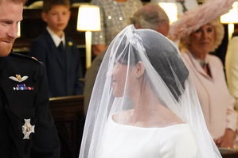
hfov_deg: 6.5
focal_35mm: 315
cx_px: 113
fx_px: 2081
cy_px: 144
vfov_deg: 4.4
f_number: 4
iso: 6400
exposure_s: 1/320
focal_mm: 92
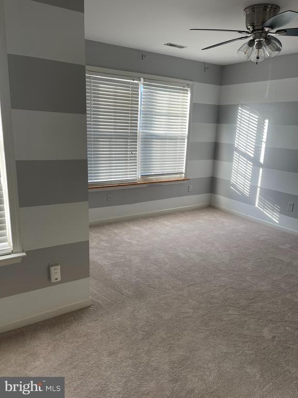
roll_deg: -1.8
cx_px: 149
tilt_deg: -13.3
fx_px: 287
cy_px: 199
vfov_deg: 69.4
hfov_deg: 54.9
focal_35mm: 25
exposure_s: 1/120
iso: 40
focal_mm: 5.1
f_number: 1.6
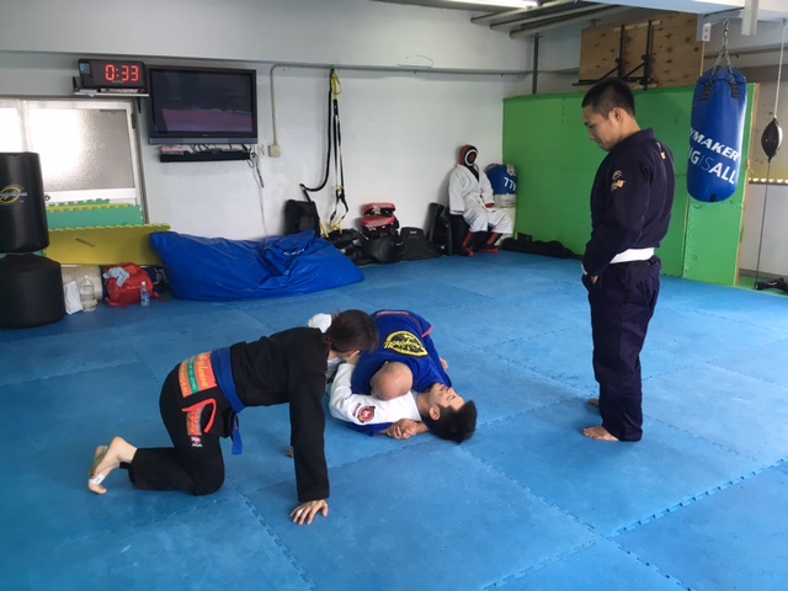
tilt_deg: -13.7
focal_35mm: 29
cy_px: 296
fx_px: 660
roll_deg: +0.3
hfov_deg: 61.7
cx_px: 394
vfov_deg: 48.2
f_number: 2.2
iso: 25
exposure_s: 1/30
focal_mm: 4.15
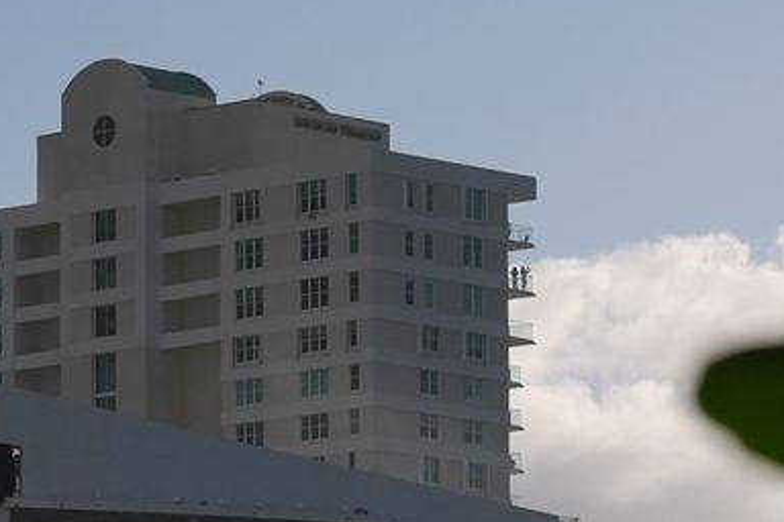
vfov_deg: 3.7
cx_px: 155
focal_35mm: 373
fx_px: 8122
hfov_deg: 5.5
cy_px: 682
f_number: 6.3
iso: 500
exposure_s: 1/8000
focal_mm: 70
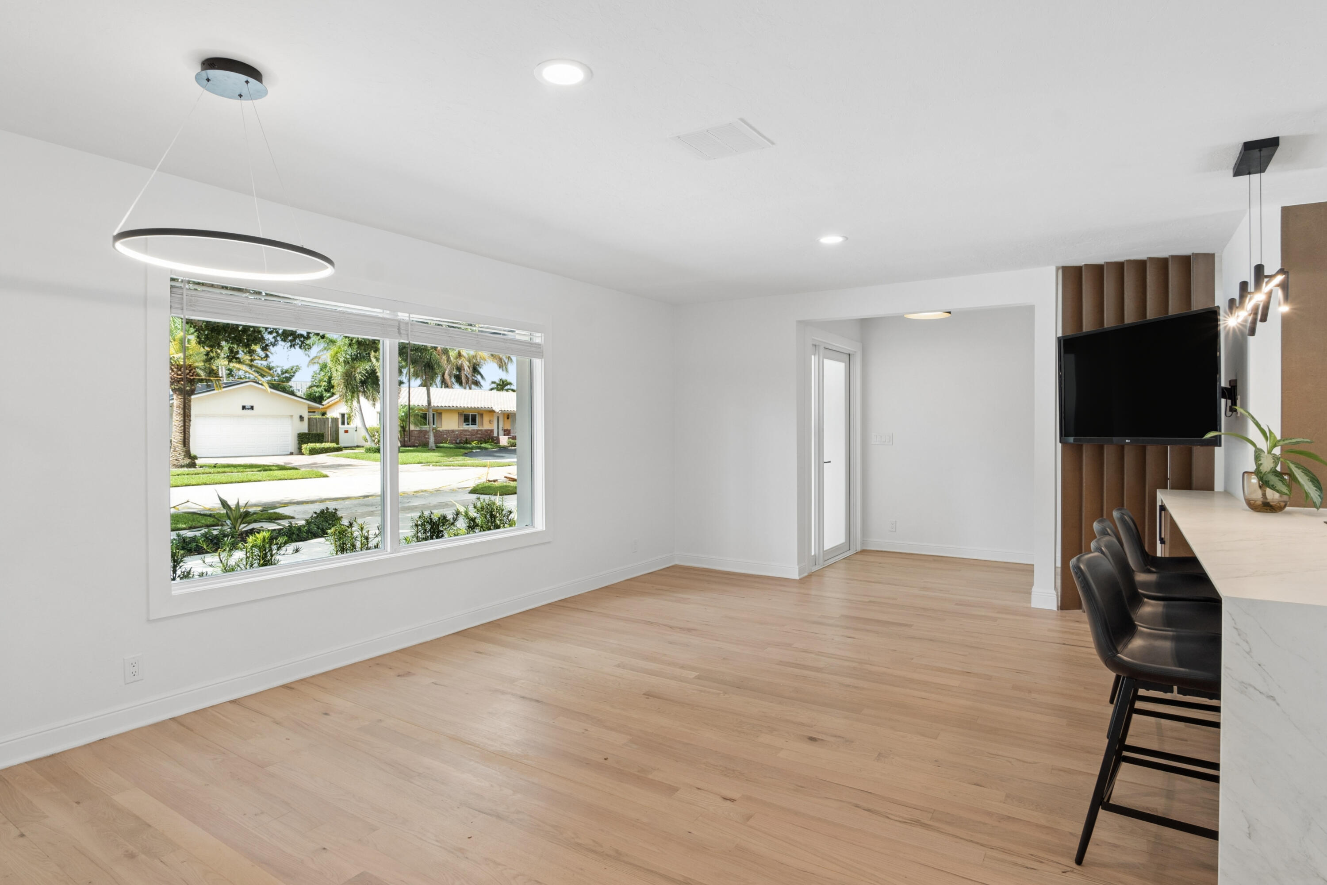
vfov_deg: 67.4
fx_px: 663
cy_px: 442
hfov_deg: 90.0
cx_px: 664
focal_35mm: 18
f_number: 9
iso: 200
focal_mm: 12
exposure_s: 1/40
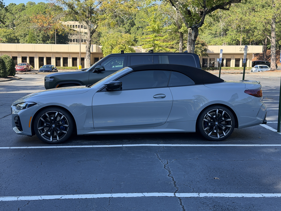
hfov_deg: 39.7
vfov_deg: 30.3
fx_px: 390
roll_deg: -0.1
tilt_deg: -7.0
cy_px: 106
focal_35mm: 48
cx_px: 140
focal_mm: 6.76
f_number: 1.78
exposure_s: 1/786
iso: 80
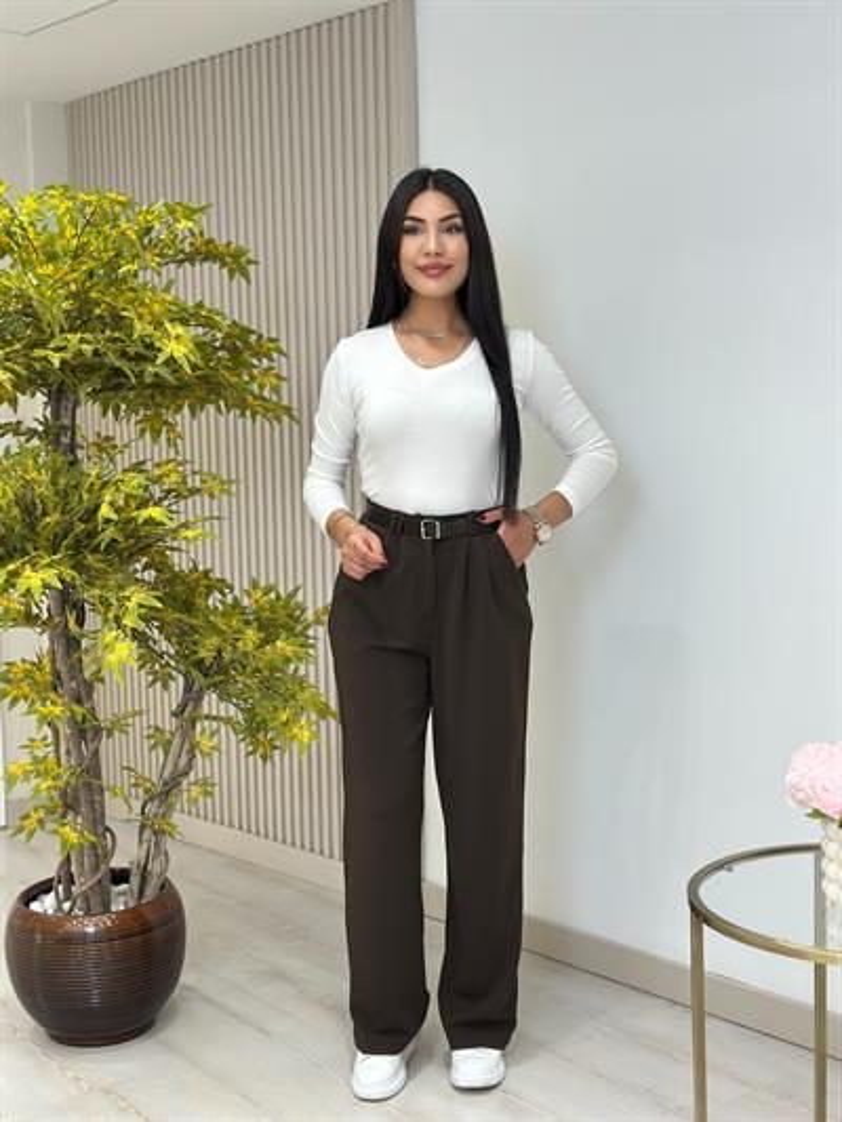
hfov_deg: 30.3
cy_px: 561
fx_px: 1556
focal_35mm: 48
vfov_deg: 39.6
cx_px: 421
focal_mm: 6.86
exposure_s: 1/140
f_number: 1.78
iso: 64
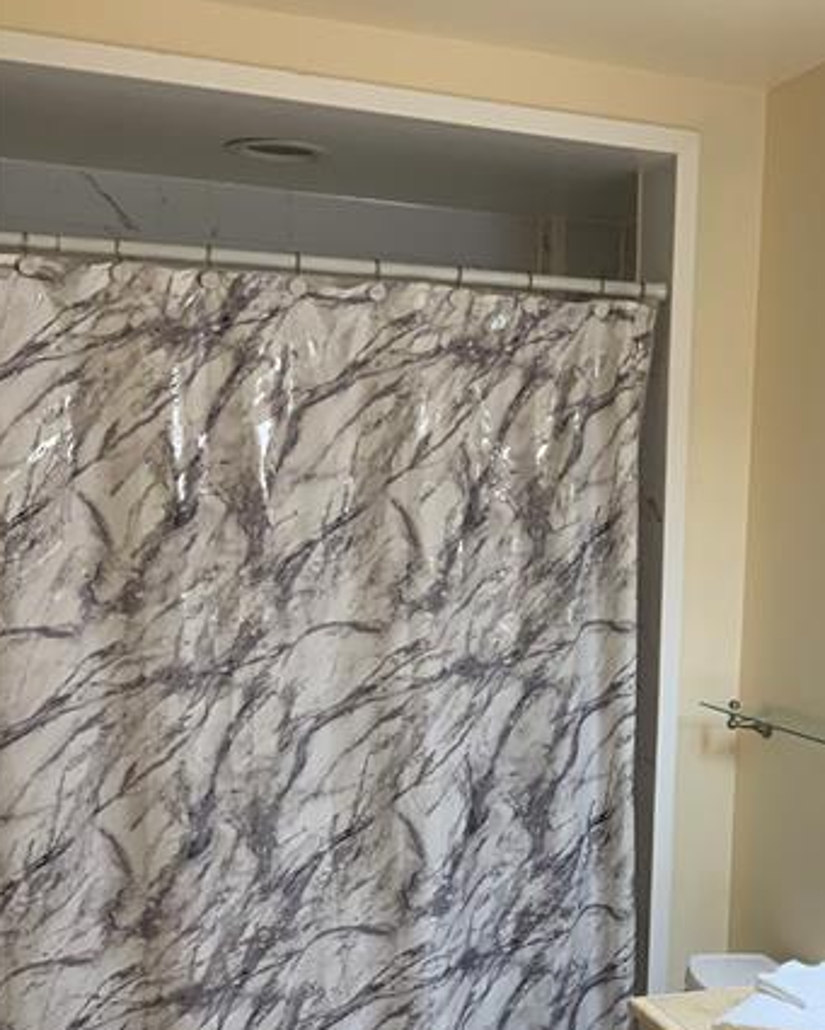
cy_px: 832
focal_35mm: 51
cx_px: 685
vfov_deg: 35.4
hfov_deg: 28.9
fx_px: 1556
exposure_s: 1/60
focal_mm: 3
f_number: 1.8
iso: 50
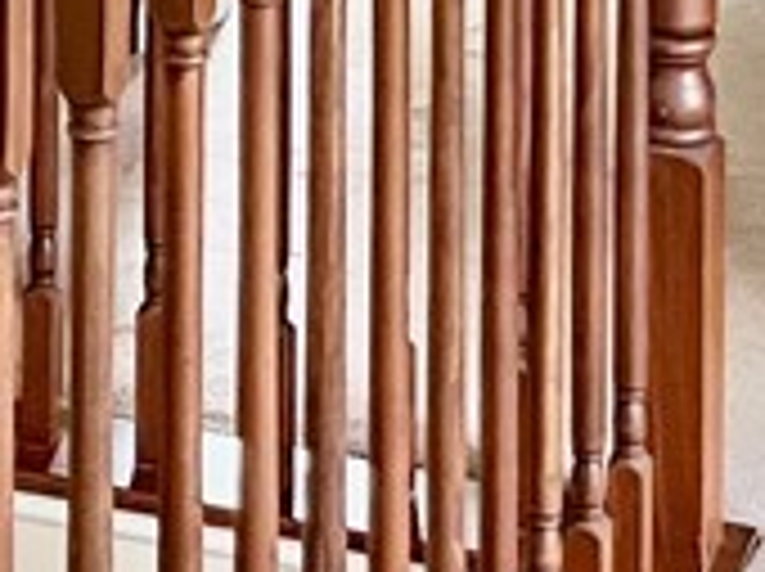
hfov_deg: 12.6
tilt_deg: -3.2
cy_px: -1058
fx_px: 3465
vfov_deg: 8.2
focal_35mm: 157
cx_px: 387
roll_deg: -0.1
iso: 400
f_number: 1.6
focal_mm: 5.1
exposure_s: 1/60
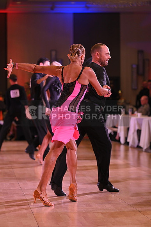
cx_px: 76
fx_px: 943
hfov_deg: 9.2
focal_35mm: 150
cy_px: 114
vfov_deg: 13.7
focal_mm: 150
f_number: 5
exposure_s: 1/200
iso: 1600
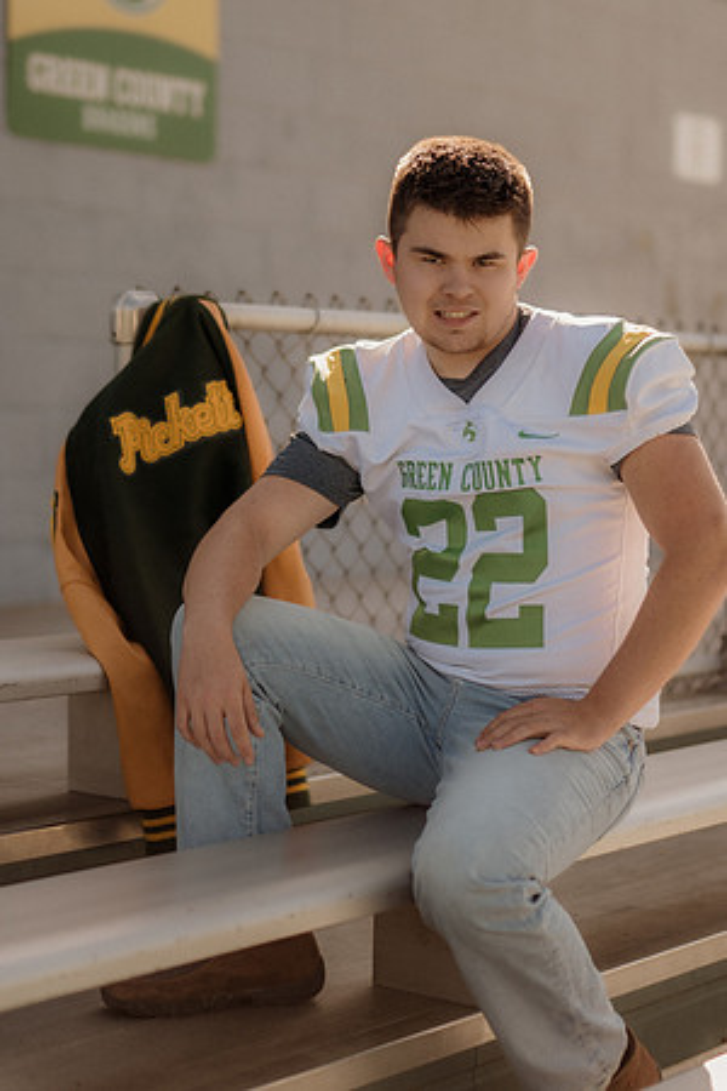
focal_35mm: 75
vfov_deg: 27.0
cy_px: 546
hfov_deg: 18.2
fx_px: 2272
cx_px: 364
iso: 400
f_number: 1.4
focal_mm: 50
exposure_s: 1/5000
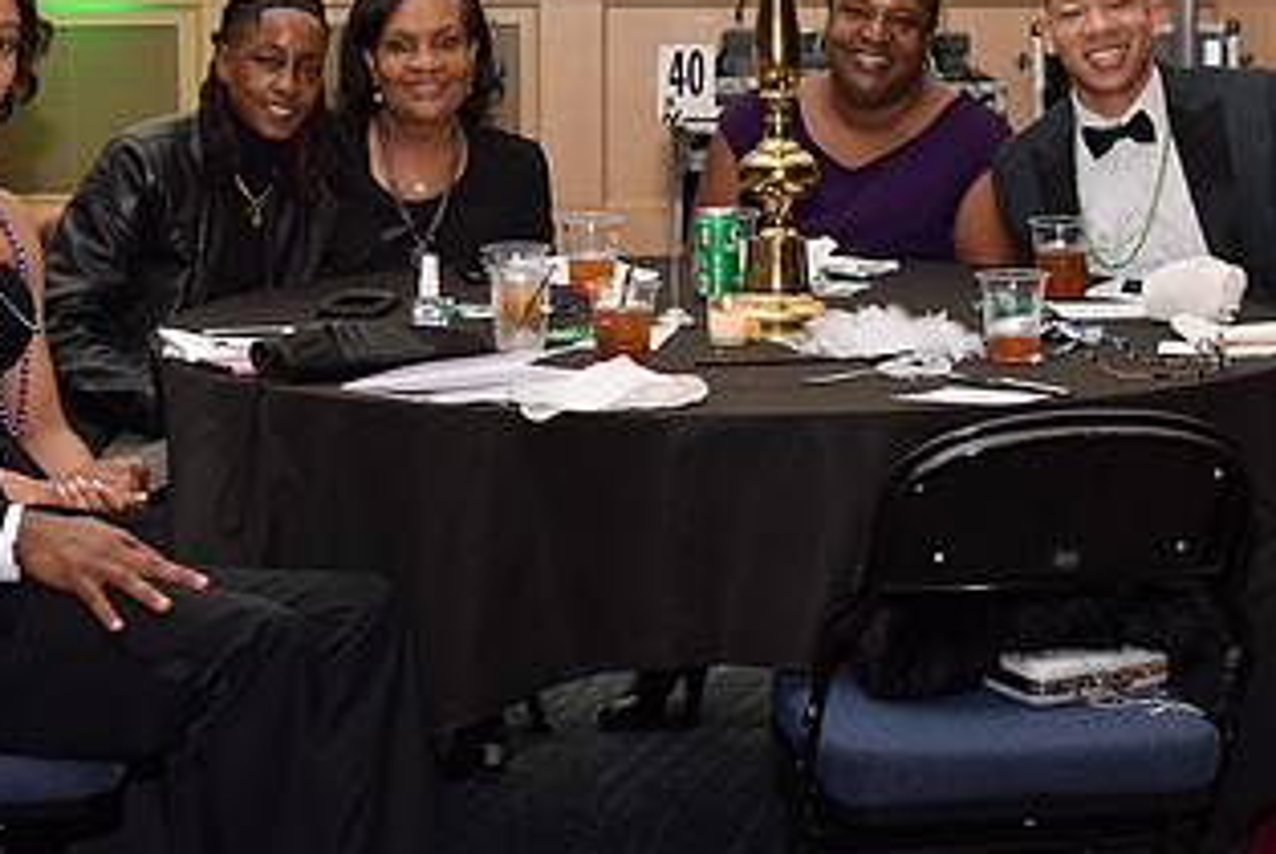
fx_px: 3438
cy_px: 474
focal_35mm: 97
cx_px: 573
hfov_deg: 21.0
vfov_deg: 14.1
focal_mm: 35
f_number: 3.2
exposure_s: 1/125
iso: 200
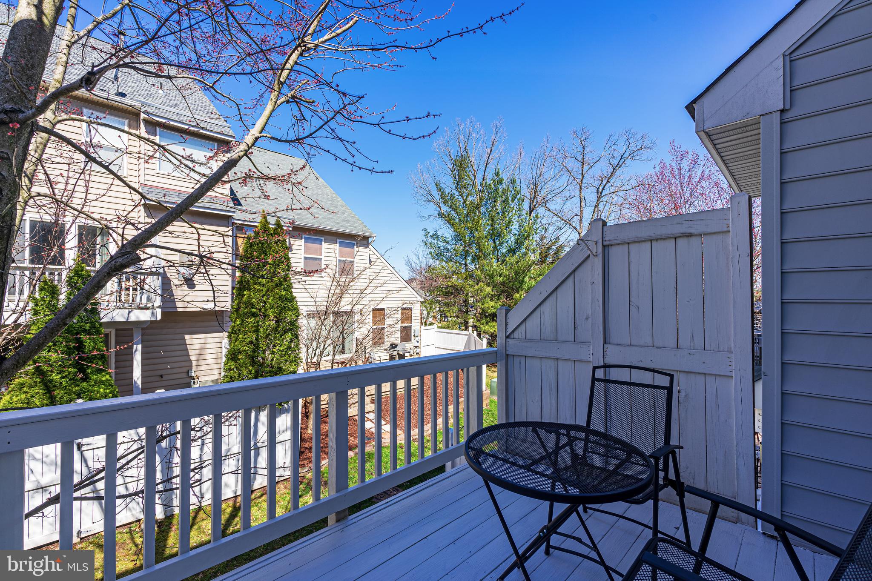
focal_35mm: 15
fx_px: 363
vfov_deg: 77.3
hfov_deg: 100.4
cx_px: 436
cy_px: 290
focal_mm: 15
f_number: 8
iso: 50
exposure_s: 1/350
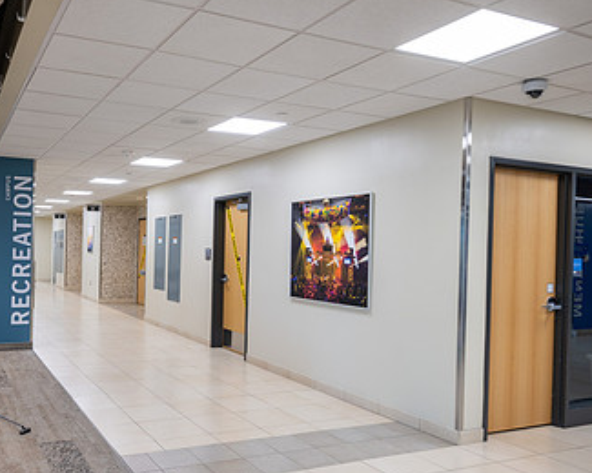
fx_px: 543
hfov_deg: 55.2
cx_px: 169
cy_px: 252
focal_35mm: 31
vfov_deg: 47.1
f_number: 7.1
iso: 100
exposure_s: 1/8
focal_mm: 18.5
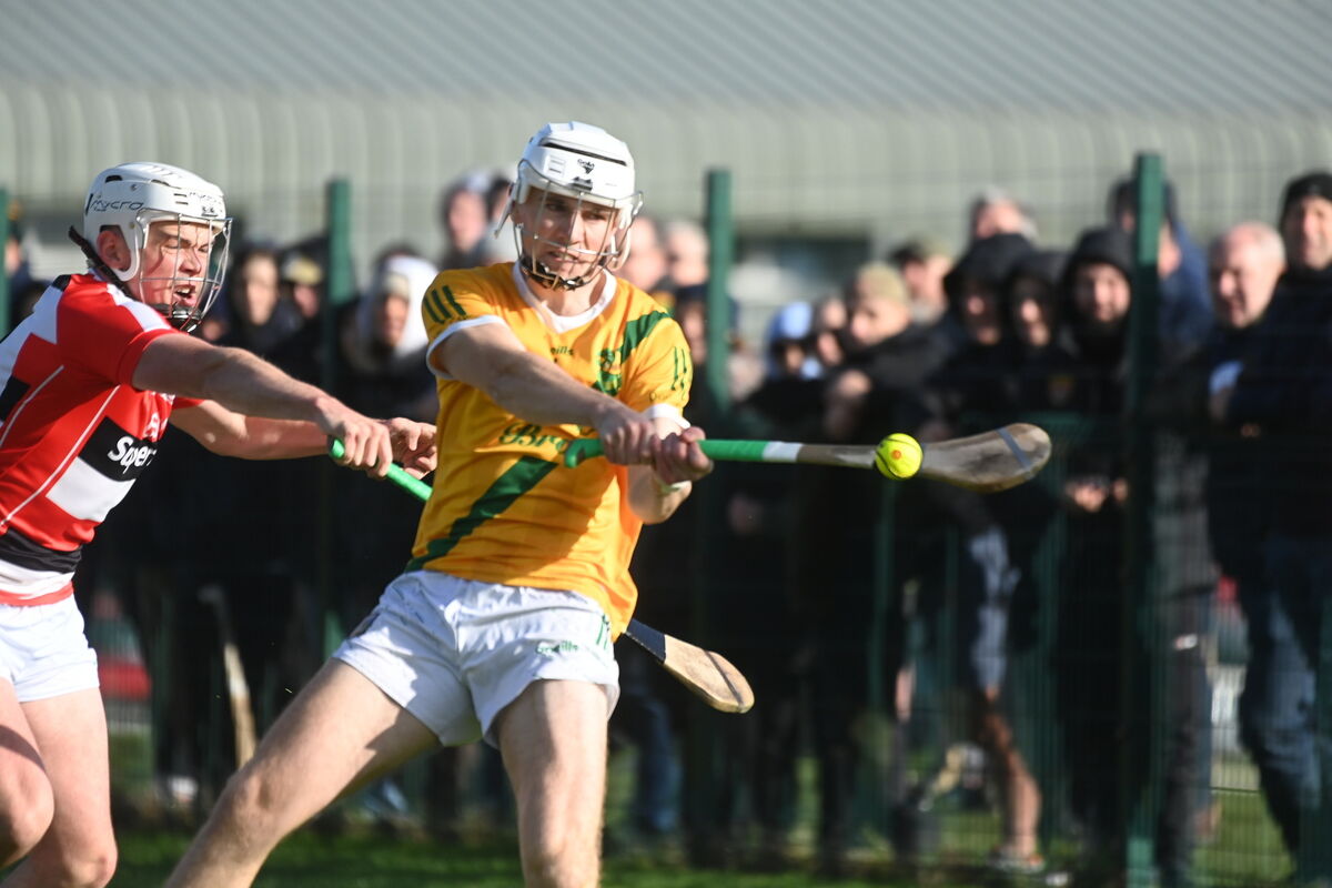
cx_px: 666
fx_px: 17019
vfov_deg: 3.0
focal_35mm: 460
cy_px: 444
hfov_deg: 4.5
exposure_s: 1/3200
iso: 800
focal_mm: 460
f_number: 5.6
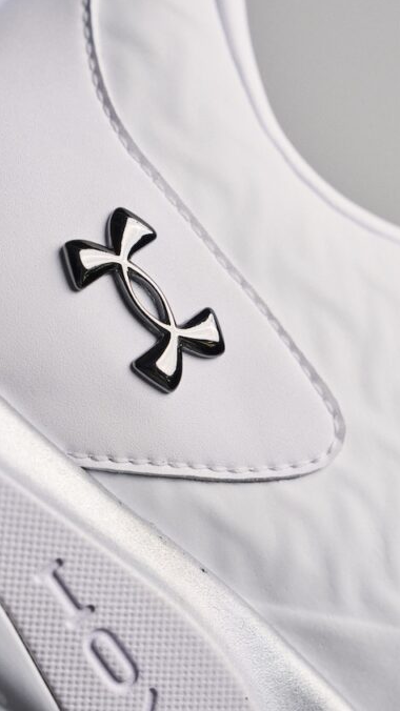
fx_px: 2094
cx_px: 301
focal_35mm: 111
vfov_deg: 19.3
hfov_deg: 10.9
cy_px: 354
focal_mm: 70
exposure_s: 1/800
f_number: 5.6
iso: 800
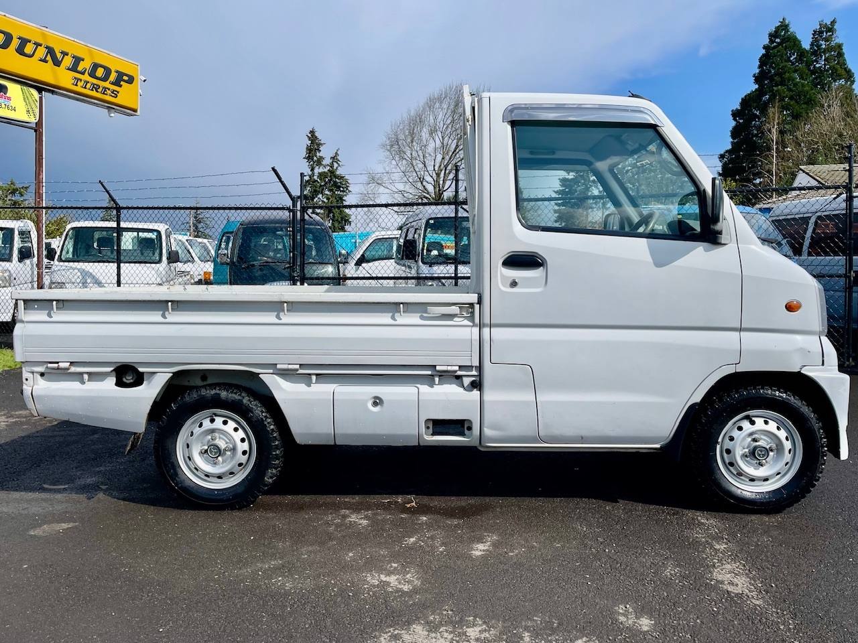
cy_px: 322
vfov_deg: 54.9
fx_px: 620
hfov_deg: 69.4
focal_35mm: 25
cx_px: 429
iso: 32
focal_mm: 5.1
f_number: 1.6
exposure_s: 1/6579
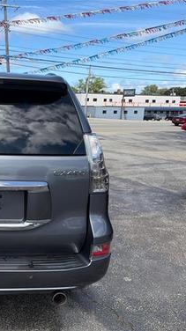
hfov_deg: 28.6
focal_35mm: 38
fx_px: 334
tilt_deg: -10.1
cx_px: -13
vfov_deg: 52.8
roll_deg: -1.1
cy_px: 166
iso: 50
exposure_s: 1/2865
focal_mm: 5.96
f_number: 1.6
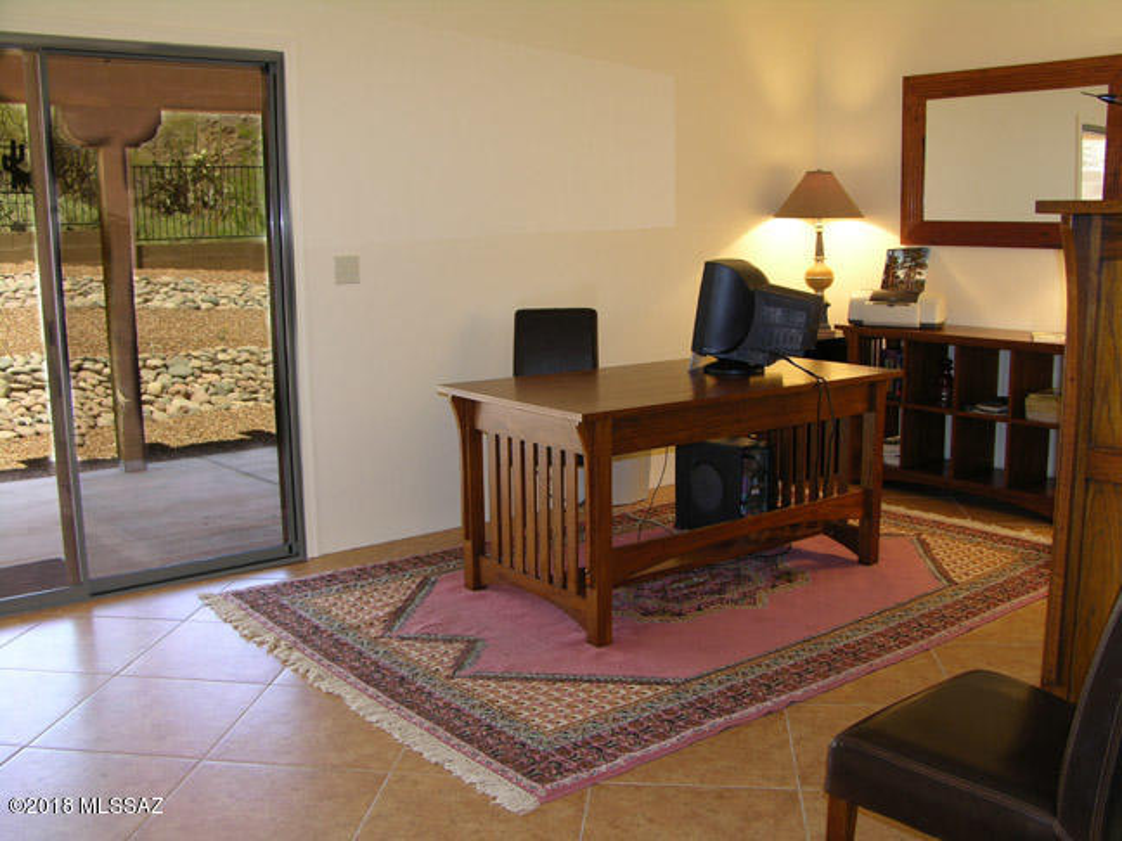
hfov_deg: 52.6
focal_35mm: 35
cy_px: 420
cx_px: 561
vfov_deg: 40.7
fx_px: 1134
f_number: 3.5
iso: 50
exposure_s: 1/4
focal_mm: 8.9
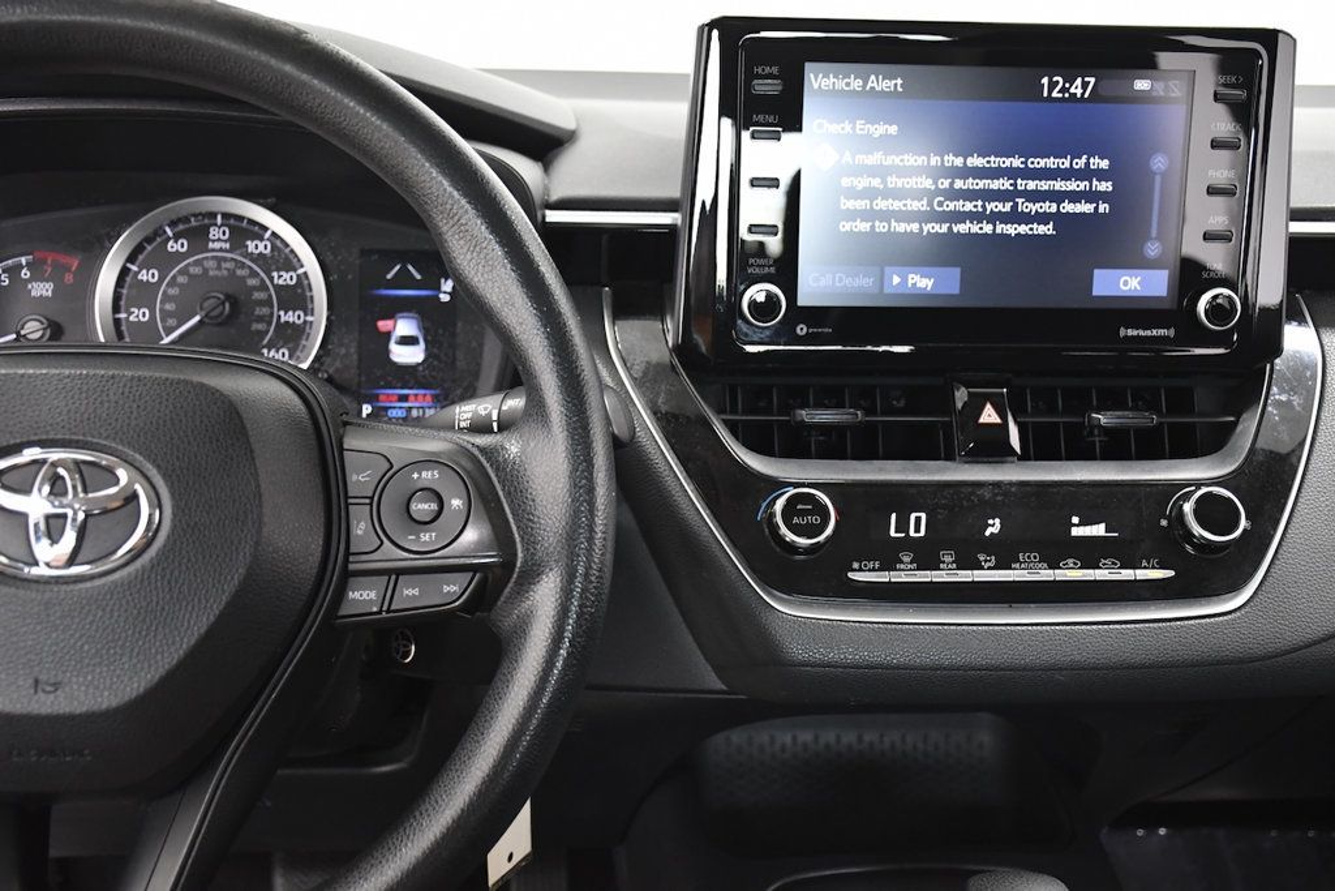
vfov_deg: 33.4
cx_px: 668
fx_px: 1483
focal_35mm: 40
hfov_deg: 48.5
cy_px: 446
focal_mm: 27
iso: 2500
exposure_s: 1/160
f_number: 4
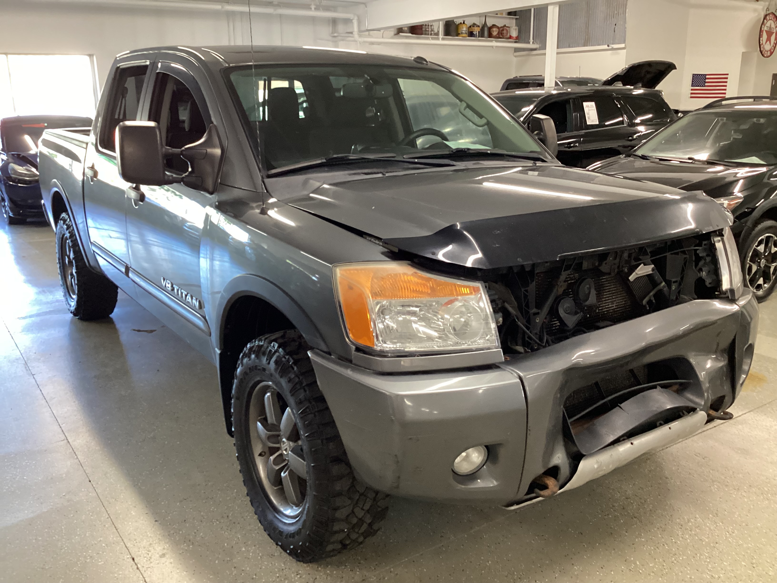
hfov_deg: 58.4
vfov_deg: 45.4
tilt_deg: -17.2
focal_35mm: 31
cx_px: 388
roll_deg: +0.6
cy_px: 292
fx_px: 696
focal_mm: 3.3
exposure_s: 1/60
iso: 320
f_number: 2.4
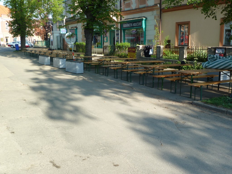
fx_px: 248
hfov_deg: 50.1
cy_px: 87
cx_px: 116
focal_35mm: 37
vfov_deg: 38.7
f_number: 4
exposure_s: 1/125
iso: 80
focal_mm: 6.1
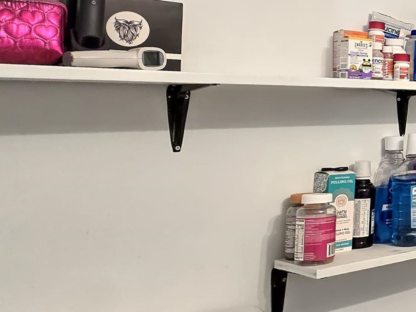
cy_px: 220
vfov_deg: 37.1
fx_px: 457
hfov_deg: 31.5
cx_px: 589
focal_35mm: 38
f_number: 2.2
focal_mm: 2.2
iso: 200
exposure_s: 1/60
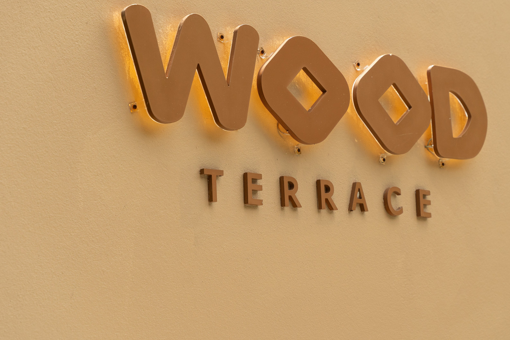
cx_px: 288
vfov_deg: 16.8
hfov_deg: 25.0
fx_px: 1148
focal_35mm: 81
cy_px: 131
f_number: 4.5
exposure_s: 1/500
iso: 400
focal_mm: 62.9
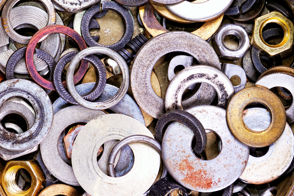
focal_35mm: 105
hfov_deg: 19.5
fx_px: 857
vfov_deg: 13.0
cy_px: 98
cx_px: 147
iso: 100
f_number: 14
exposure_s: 1/60
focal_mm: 105
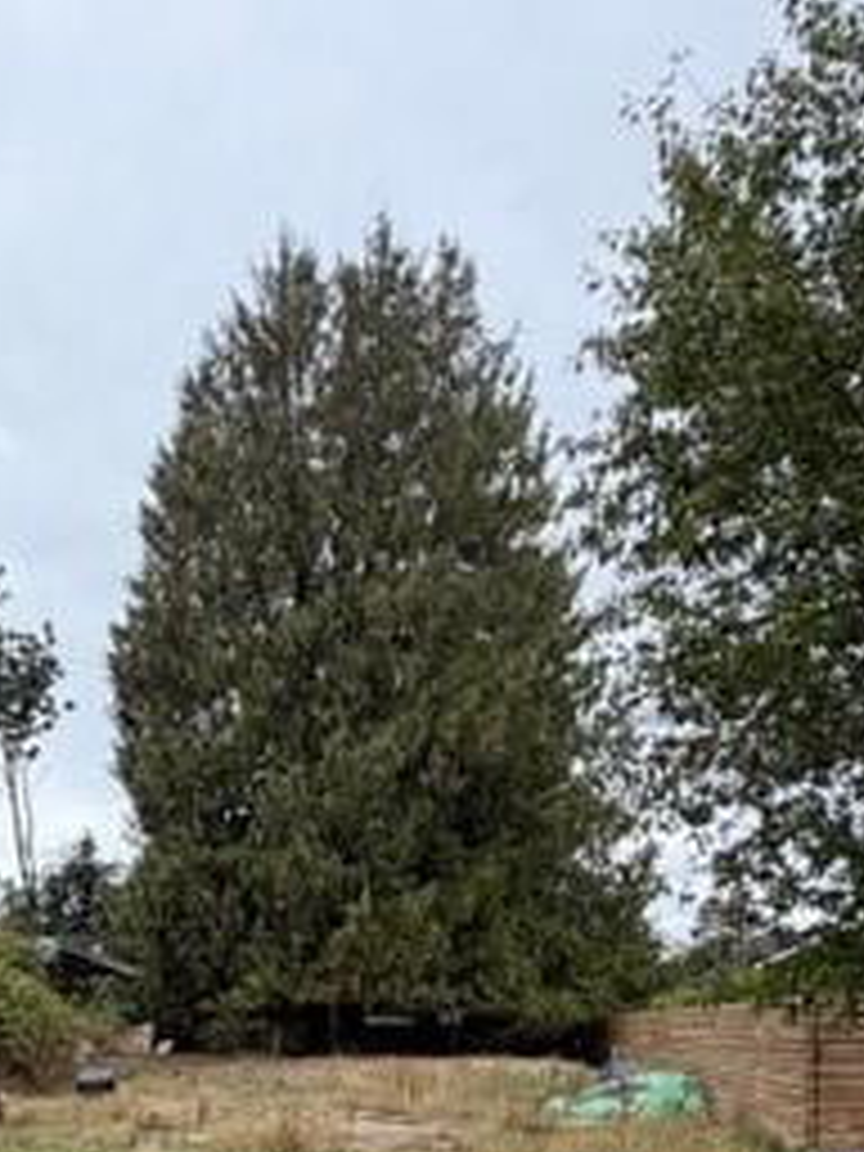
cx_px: 144
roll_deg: +0.3
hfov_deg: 38.8
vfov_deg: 46.5
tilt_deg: -2.9
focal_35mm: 35
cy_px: 1076
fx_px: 1165
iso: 40
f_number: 2.2
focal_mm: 2.22
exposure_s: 1/602
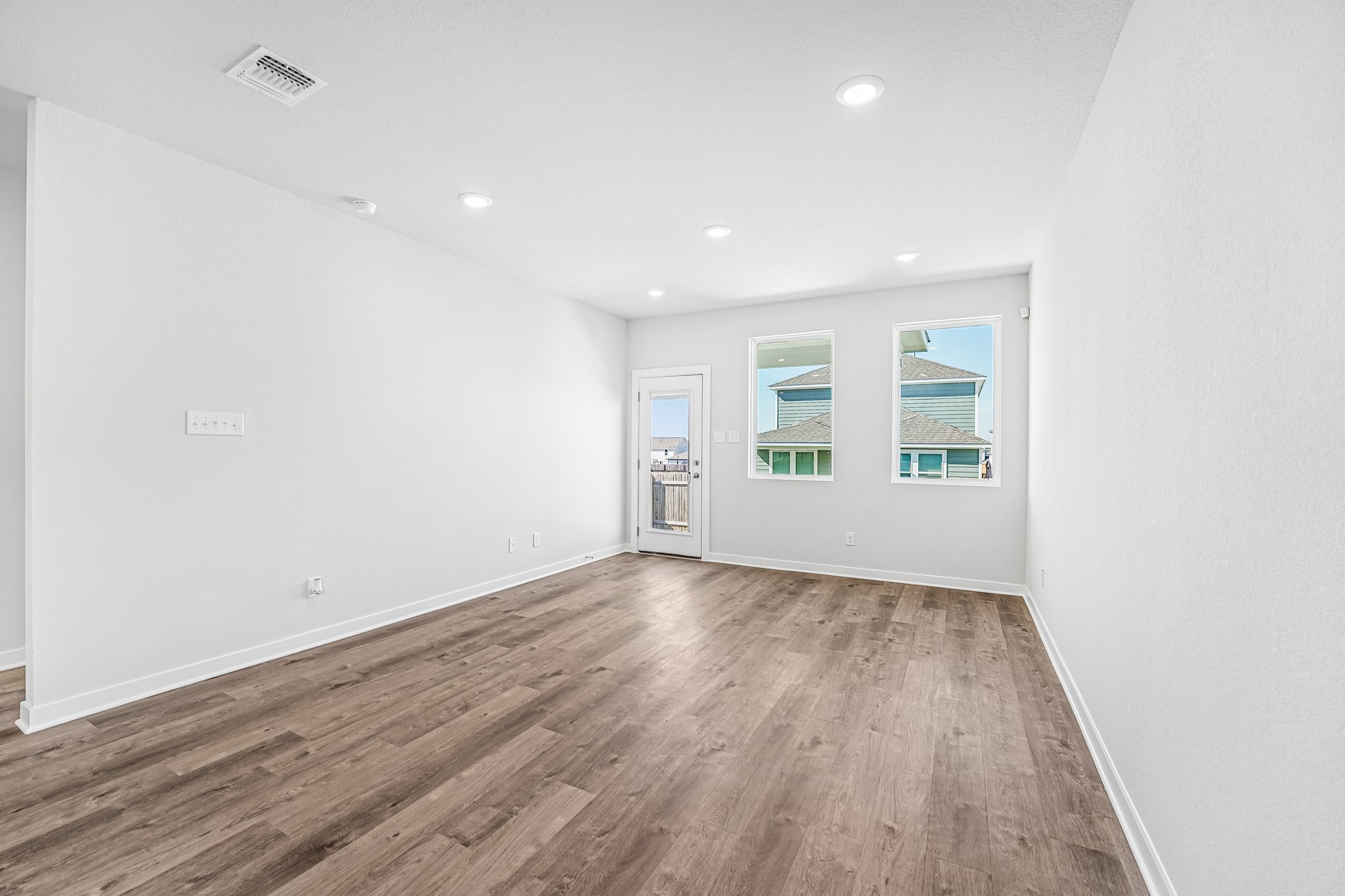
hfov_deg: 104.3
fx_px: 523
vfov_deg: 81.2
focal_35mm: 14
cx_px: 672
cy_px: 448
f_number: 8
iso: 400
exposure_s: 1/50
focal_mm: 14
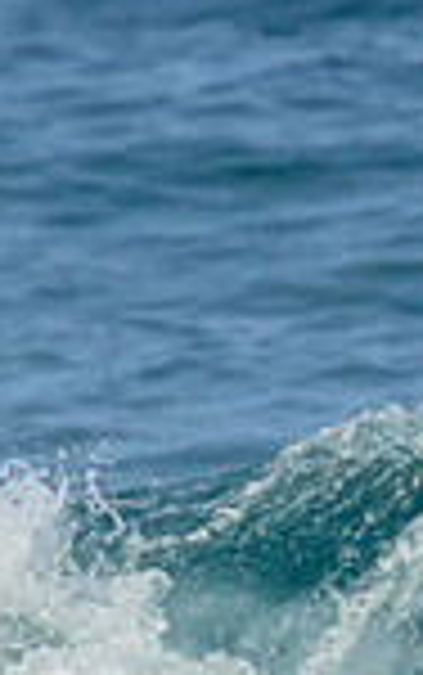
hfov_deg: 0.4
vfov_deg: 0.6
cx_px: 1278
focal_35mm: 3539
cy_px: 704
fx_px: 65152
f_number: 11
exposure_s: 1/1600
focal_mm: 800
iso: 800
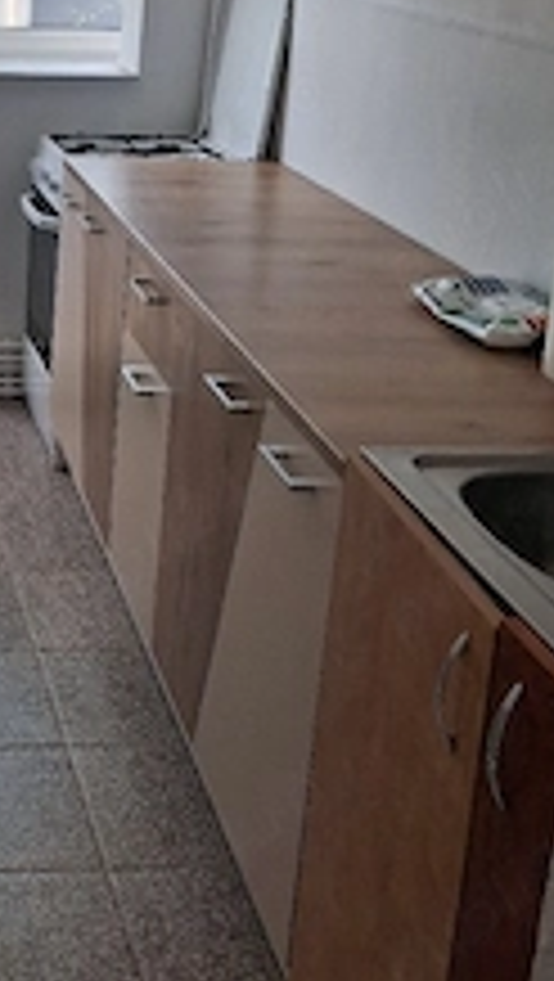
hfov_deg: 21.0
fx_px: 1407
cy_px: 234
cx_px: -81
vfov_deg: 37.4
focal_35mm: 54
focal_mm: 4
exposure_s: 1/100
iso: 25
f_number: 1.8
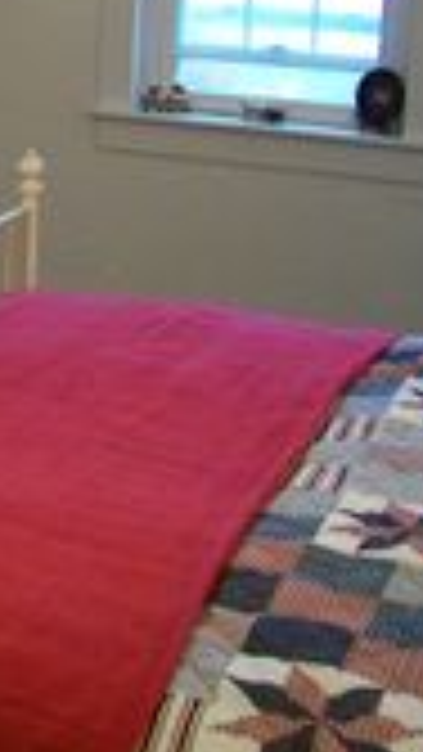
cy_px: 194
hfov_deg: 13.7
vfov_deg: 26.5
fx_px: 1574
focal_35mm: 79
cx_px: -338
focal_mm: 5.85
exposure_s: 1/30
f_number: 2.8
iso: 320
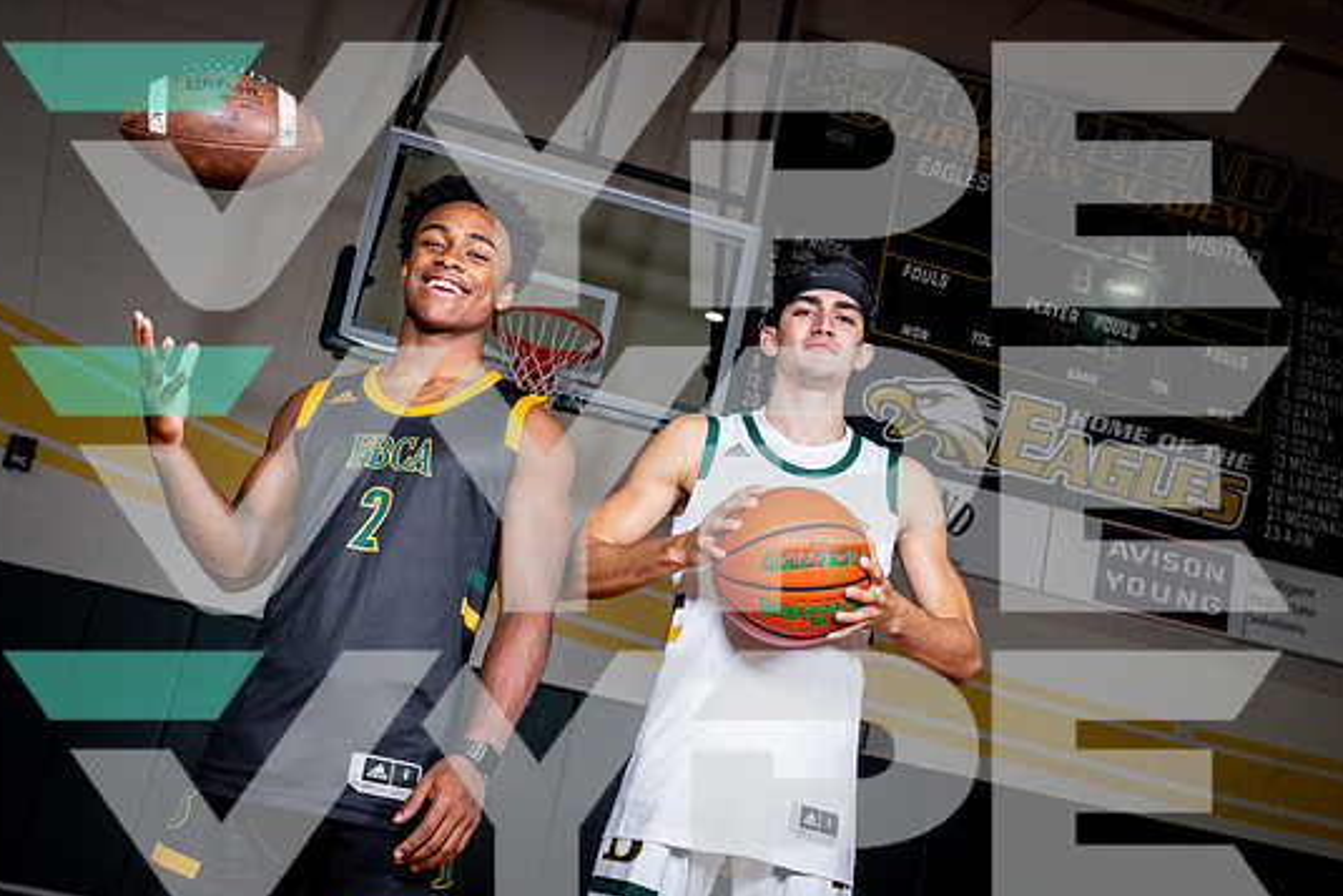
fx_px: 1455
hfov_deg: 49.5
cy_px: 481
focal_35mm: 39
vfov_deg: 34.2
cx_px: 650
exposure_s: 1/250
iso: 250
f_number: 8
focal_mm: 36
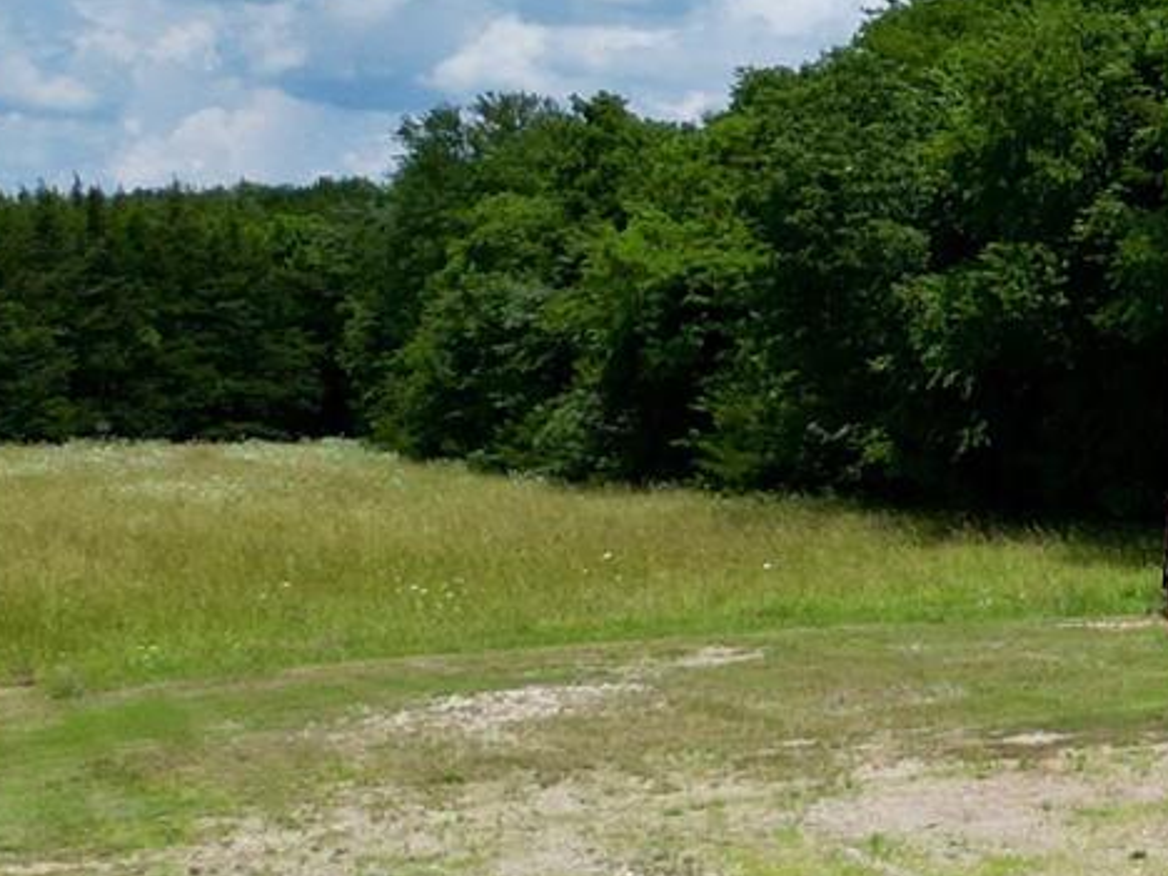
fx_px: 3543
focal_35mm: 105
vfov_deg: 14.1
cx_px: 2481
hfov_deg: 14.7
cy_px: 529
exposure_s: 1/5000
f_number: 1.7
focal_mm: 6.72
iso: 130
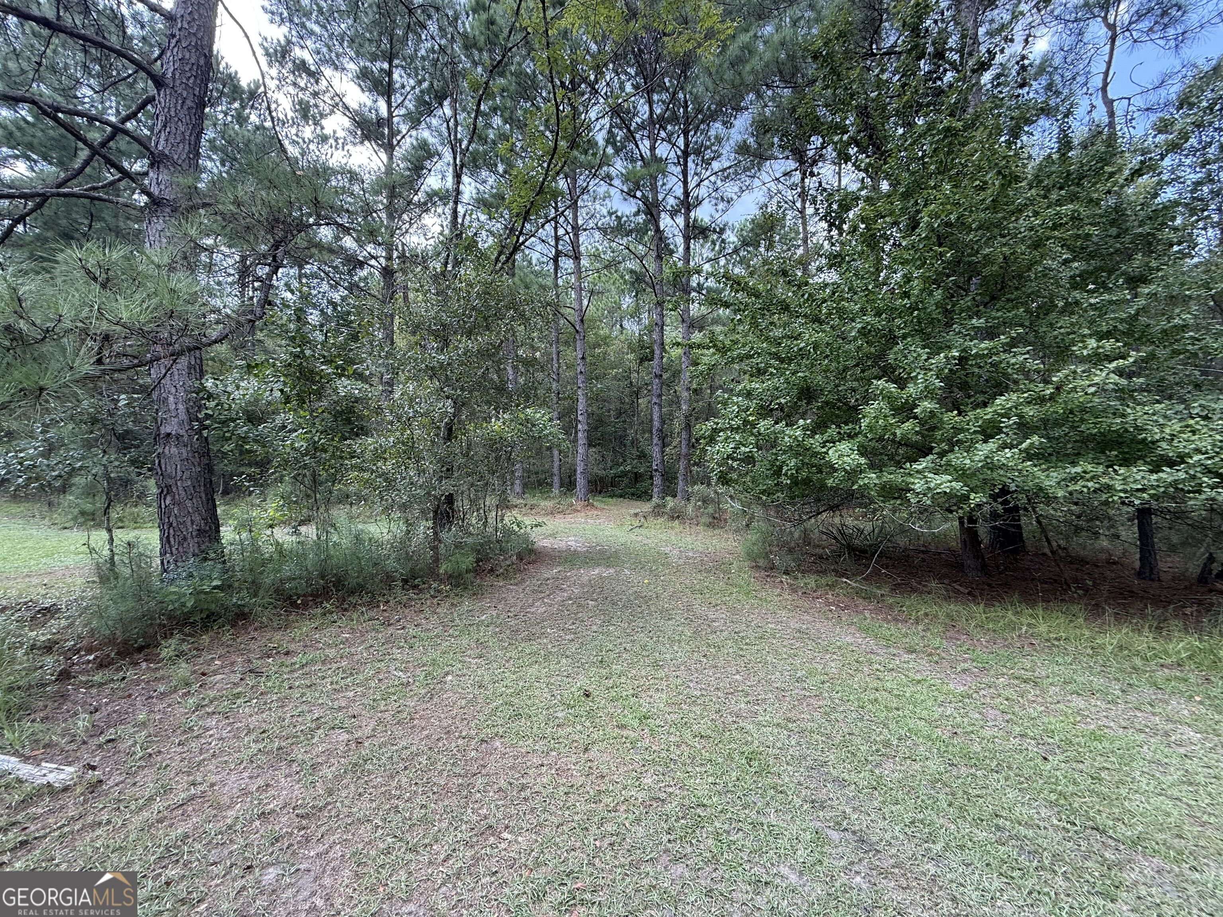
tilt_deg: -2.4
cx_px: 612
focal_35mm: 14
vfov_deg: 85.7
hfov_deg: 102.1
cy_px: 458
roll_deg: +1.4
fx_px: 495
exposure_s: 1/99
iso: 50
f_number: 2.2
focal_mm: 2.22
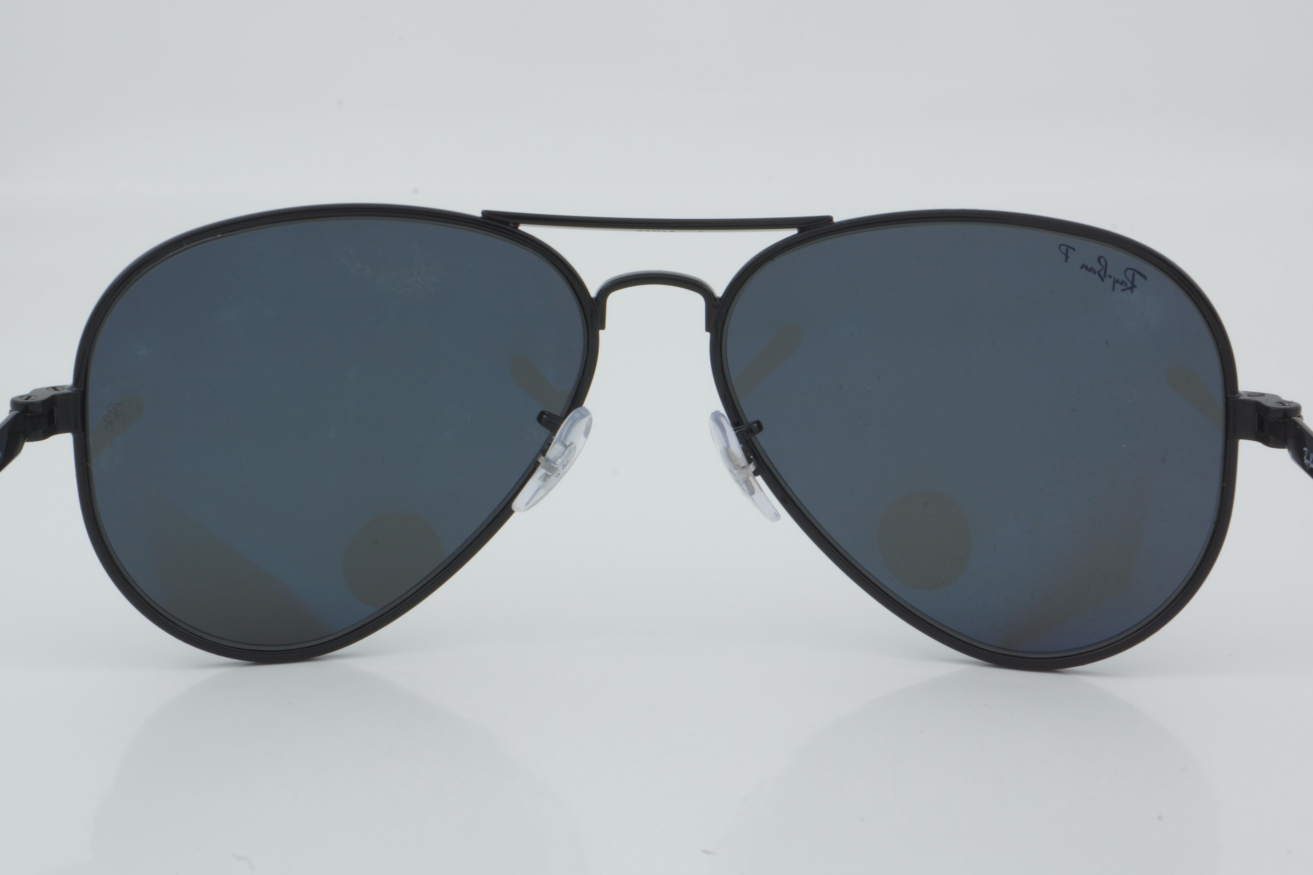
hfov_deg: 27.0
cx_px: 656
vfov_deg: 18.2
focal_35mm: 75
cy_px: 438
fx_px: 2735
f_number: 29
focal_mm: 50
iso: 100
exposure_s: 1/4
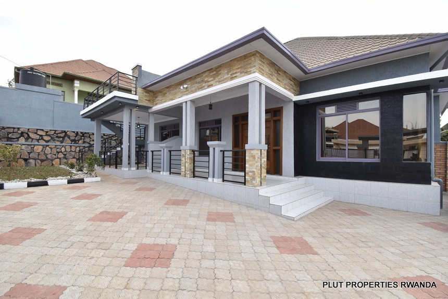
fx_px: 187
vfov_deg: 77.4
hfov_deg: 100.3
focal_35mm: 15
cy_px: 150
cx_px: 224
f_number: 8
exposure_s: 1/100
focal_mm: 10
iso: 100
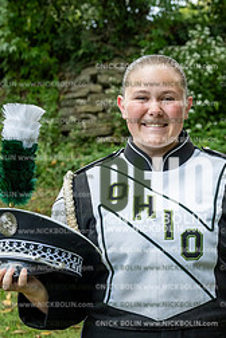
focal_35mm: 93
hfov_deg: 14.7
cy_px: 194
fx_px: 876
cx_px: 156
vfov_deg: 21.9
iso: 1000
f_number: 5.6
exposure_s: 1/640
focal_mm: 52
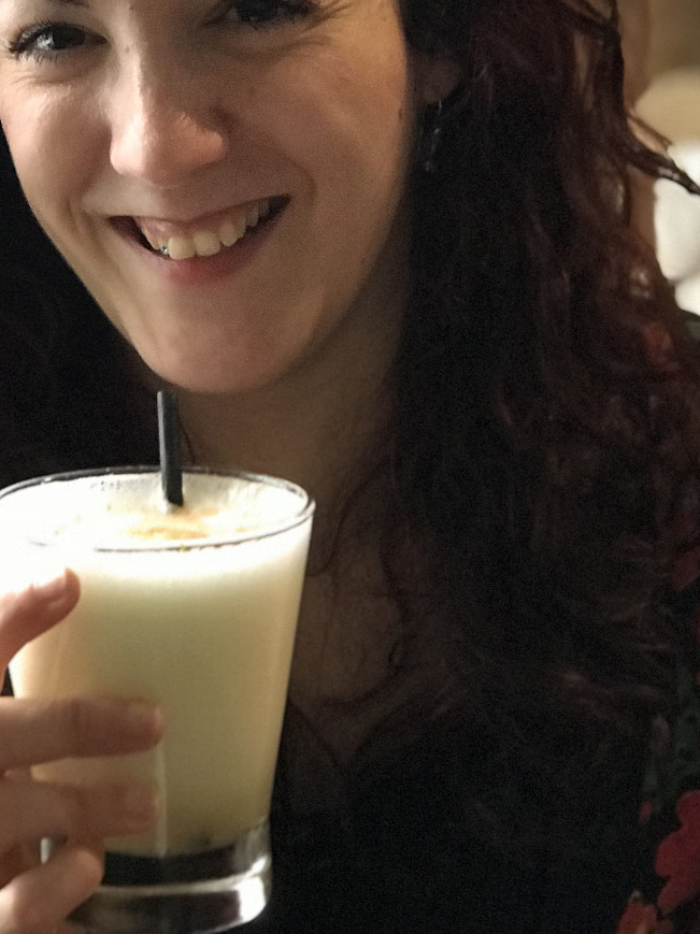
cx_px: 299
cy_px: 329
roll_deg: -0.1
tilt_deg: -6.6
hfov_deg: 14.1
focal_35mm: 105
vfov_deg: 18.7
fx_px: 2833
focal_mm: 6.6
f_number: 2.8
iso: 500
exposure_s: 1/50
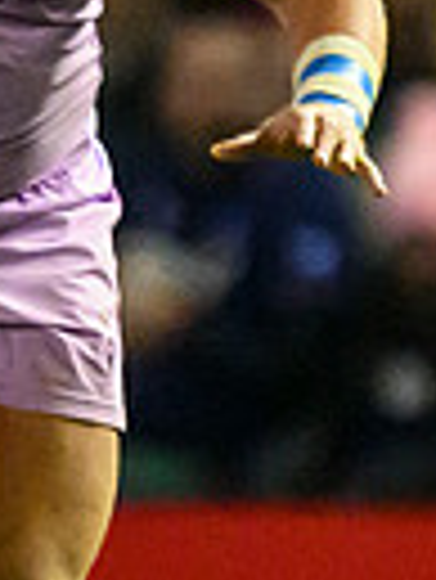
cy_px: 612
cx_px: -1057
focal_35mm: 4804
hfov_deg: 0.3
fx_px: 80544
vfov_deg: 0.4
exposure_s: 1/1000
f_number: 4
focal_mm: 560
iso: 10000
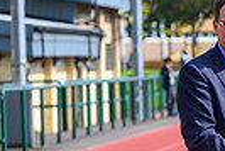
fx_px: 2521
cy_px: 104
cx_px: 491
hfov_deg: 5.0
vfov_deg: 3.4
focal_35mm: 403
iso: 500
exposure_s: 1/2000
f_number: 3.5
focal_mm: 86
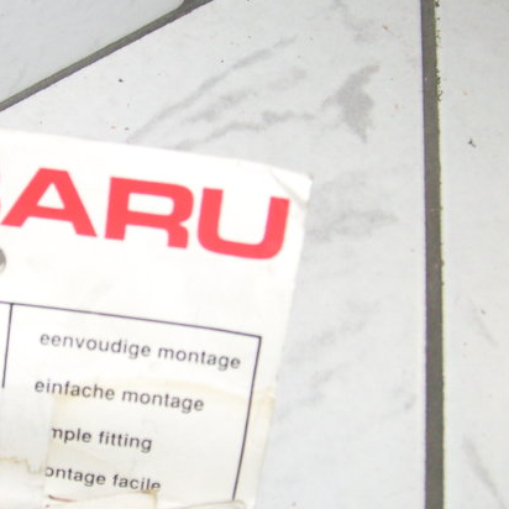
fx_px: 998
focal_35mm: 60
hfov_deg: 27.9
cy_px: 258
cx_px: 86
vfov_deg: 28.6
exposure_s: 1/45
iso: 100
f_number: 2.8
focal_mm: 5.8
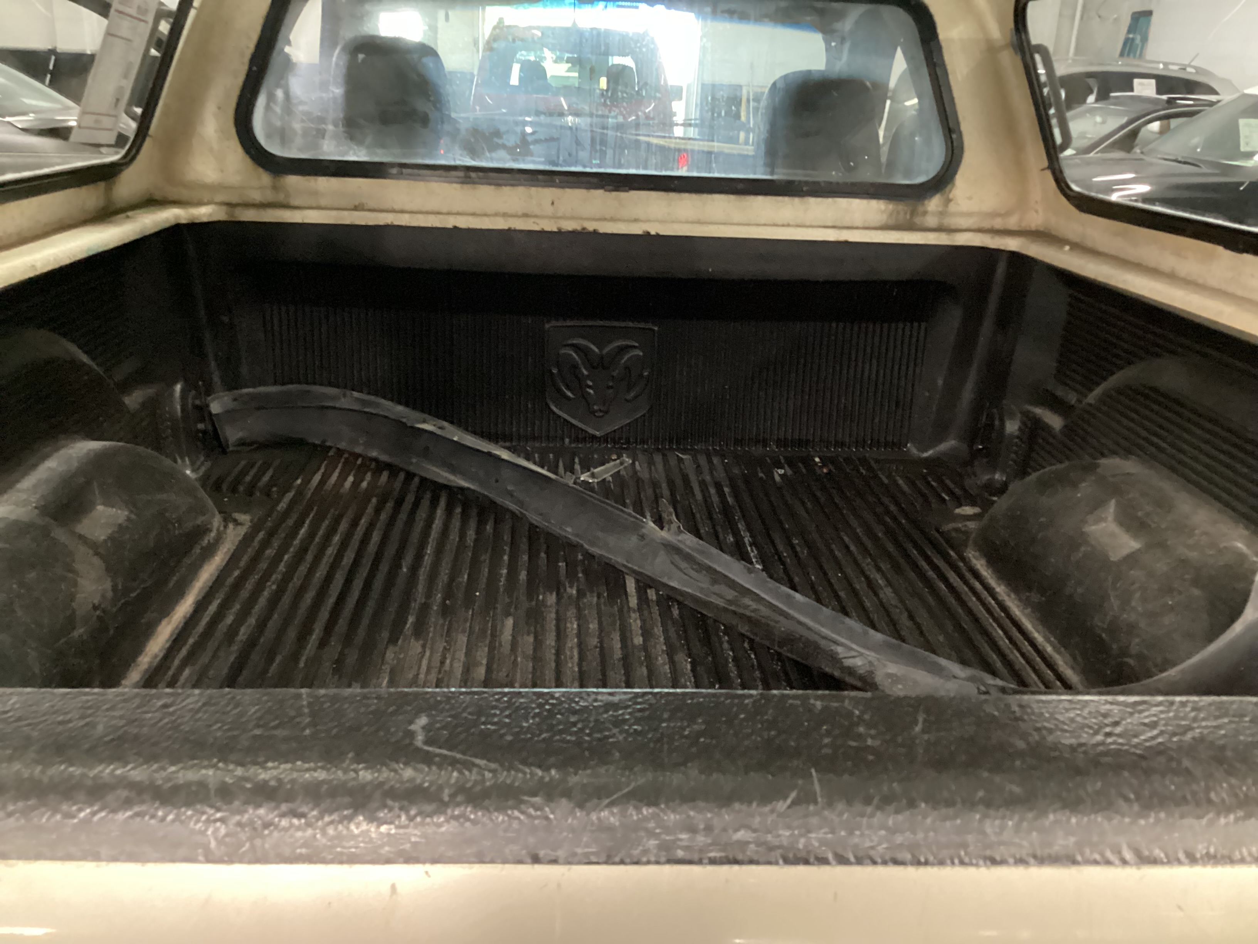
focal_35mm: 31
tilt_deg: -21.7
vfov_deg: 45.4
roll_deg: -2.9
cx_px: 629
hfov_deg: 58.4
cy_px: 472
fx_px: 1127
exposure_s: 1/15
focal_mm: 3.3
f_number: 2.4
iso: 800
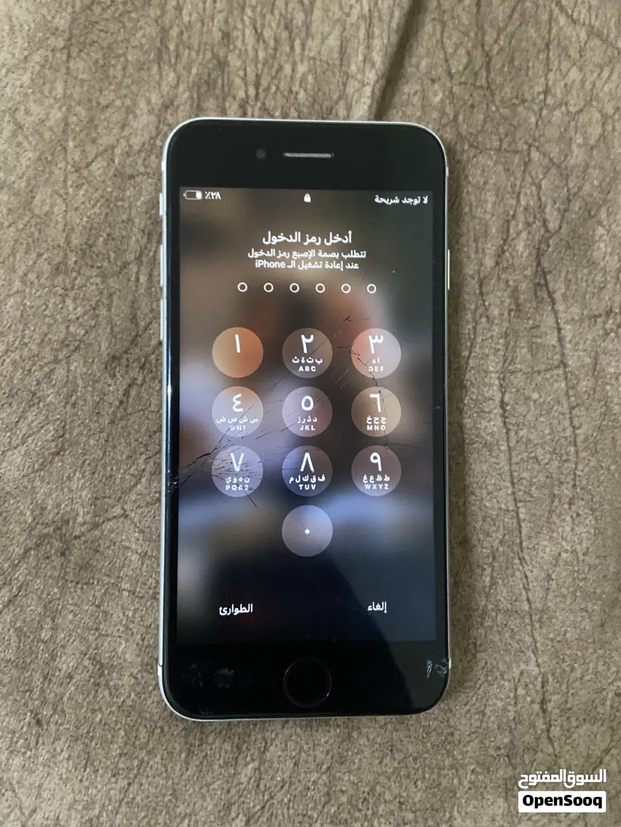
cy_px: 414
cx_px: 310
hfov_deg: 53.1
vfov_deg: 67.3
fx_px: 622
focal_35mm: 26
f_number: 1.8
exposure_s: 1/30
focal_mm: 4.25
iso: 1000
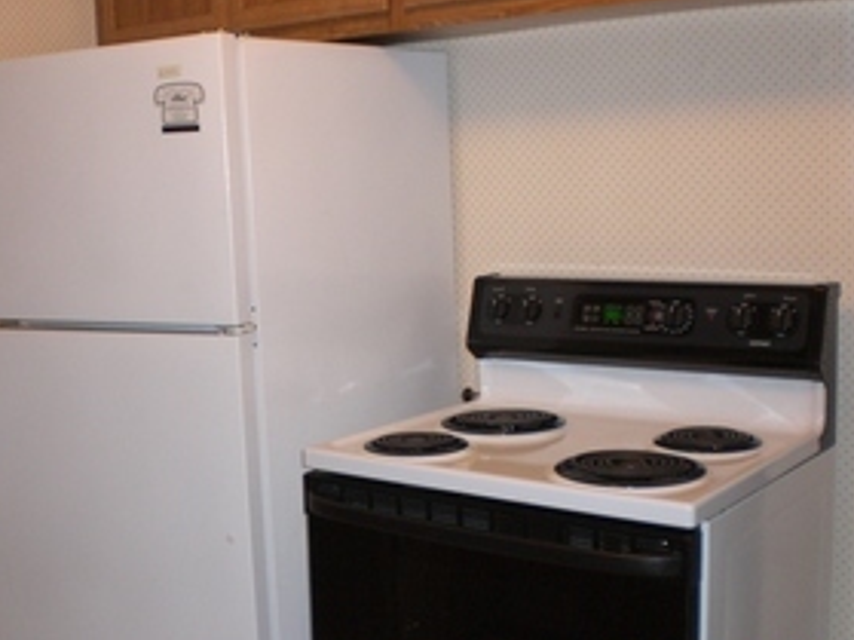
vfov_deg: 29.6
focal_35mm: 49
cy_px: 358
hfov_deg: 38.9
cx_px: 370
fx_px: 1208
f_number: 3.1
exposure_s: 1/60
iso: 200
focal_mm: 6.3
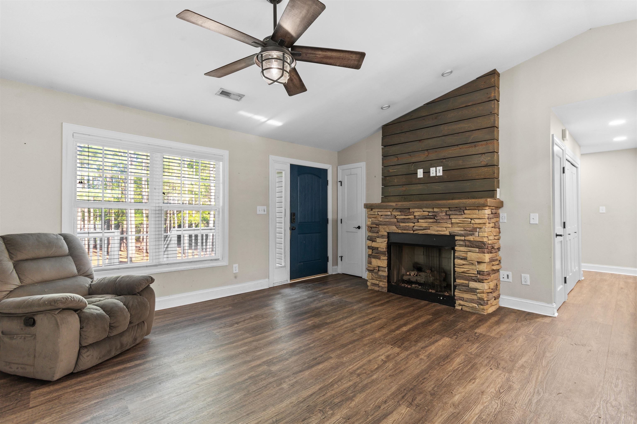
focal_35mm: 15
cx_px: 318
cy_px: 212
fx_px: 265
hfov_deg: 100.4
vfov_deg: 77.3
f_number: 4.5
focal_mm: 10
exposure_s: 1/2
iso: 100
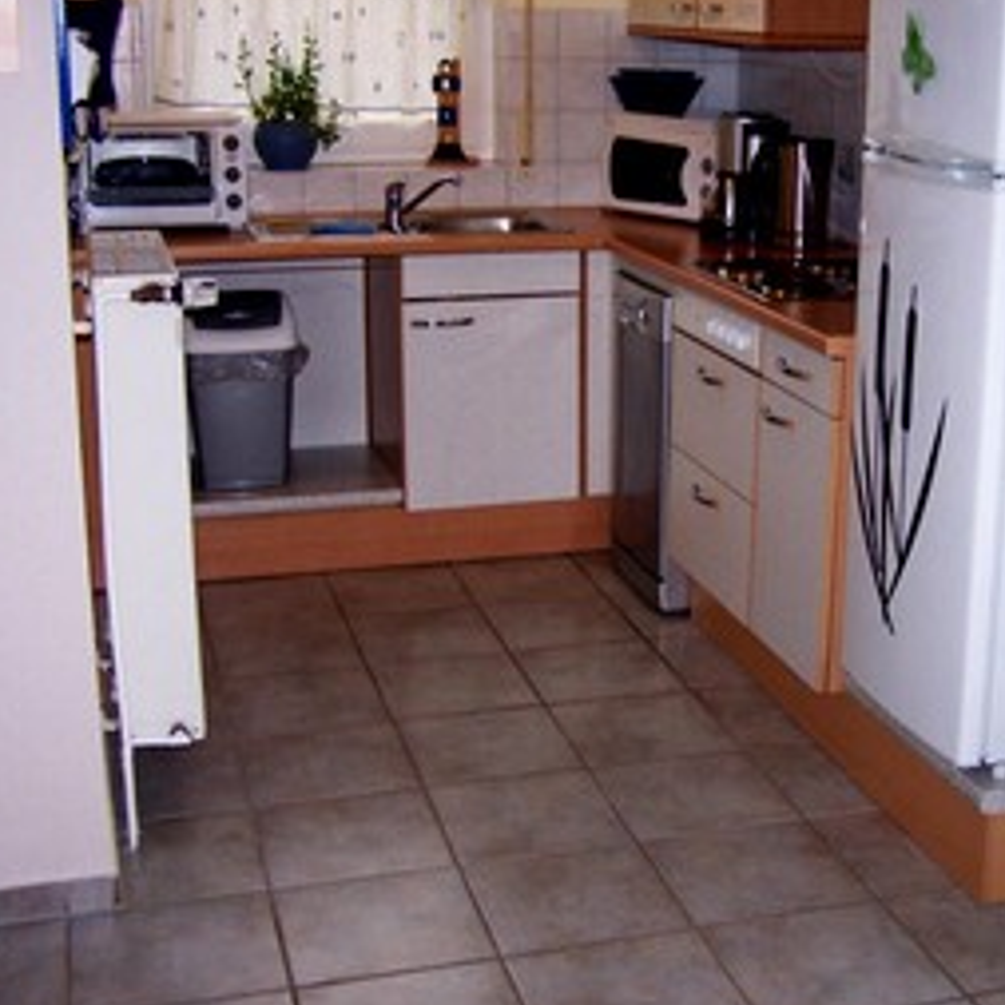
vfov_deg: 32.2
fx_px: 1741
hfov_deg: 31.6
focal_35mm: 53
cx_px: 751
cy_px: 441
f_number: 2.8
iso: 140
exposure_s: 1/60
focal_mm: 6.3
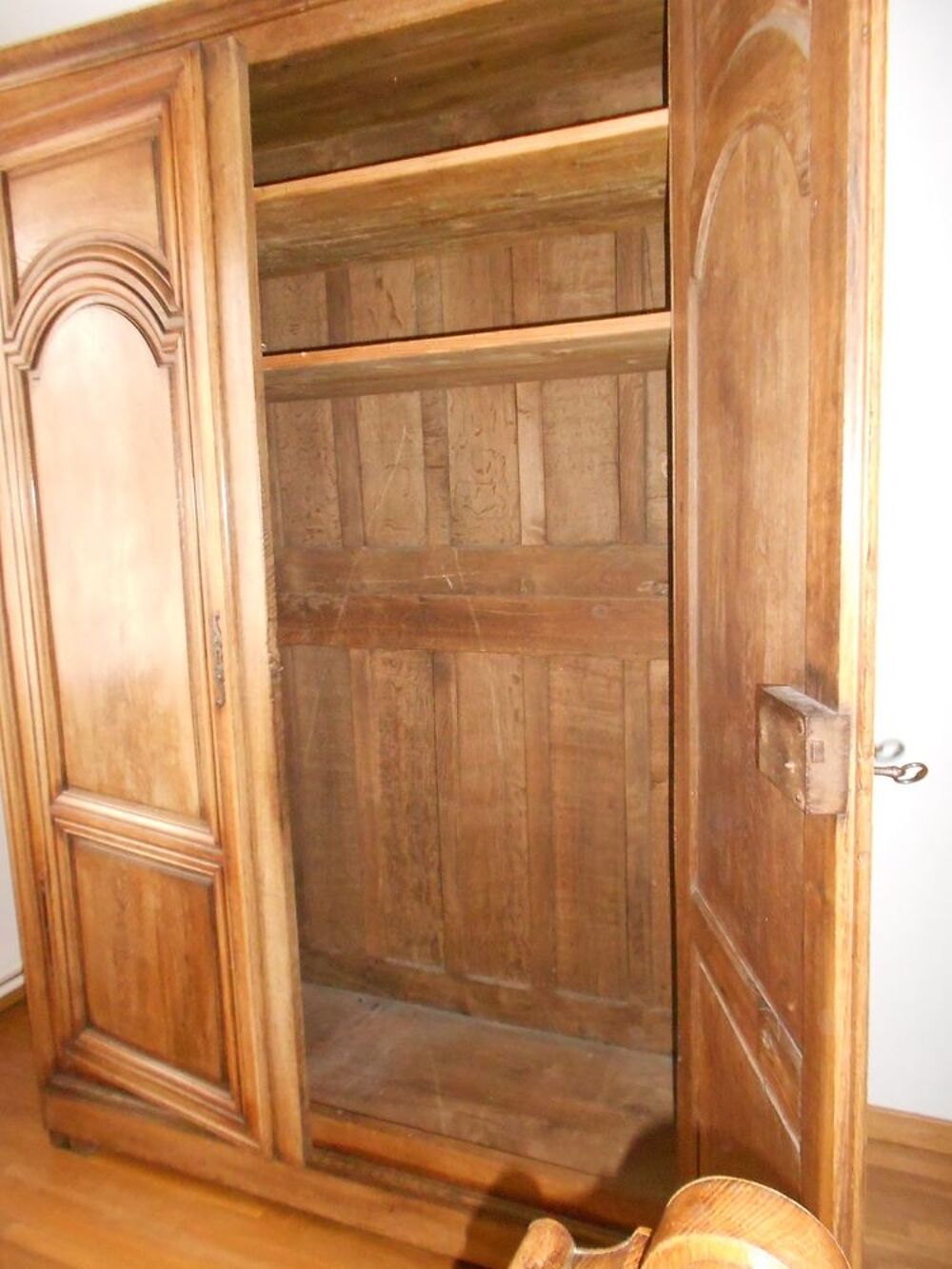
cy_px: 634
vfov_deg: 67.3
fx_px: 953
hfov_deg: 53.1
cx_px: 476
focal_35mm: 26
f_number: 3.2
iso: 640
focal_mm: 4.6
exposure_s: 1/25
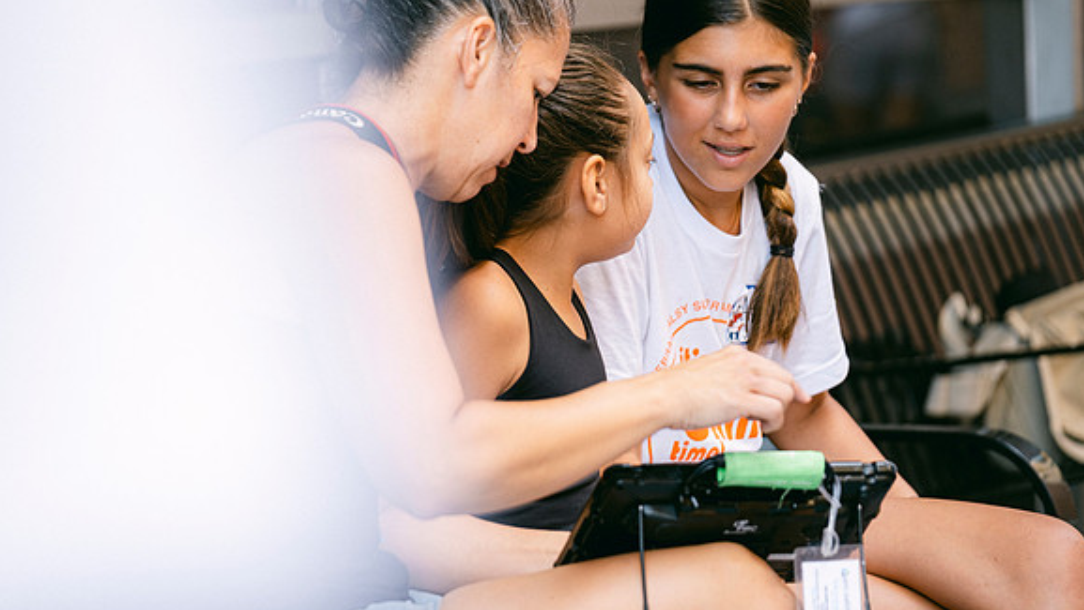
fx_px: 6354
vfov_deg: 5.5
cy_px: 316
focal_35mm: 221
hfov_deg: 9.8
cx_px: 543
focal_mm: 140
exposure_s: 1/125
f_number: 2.8
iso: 200
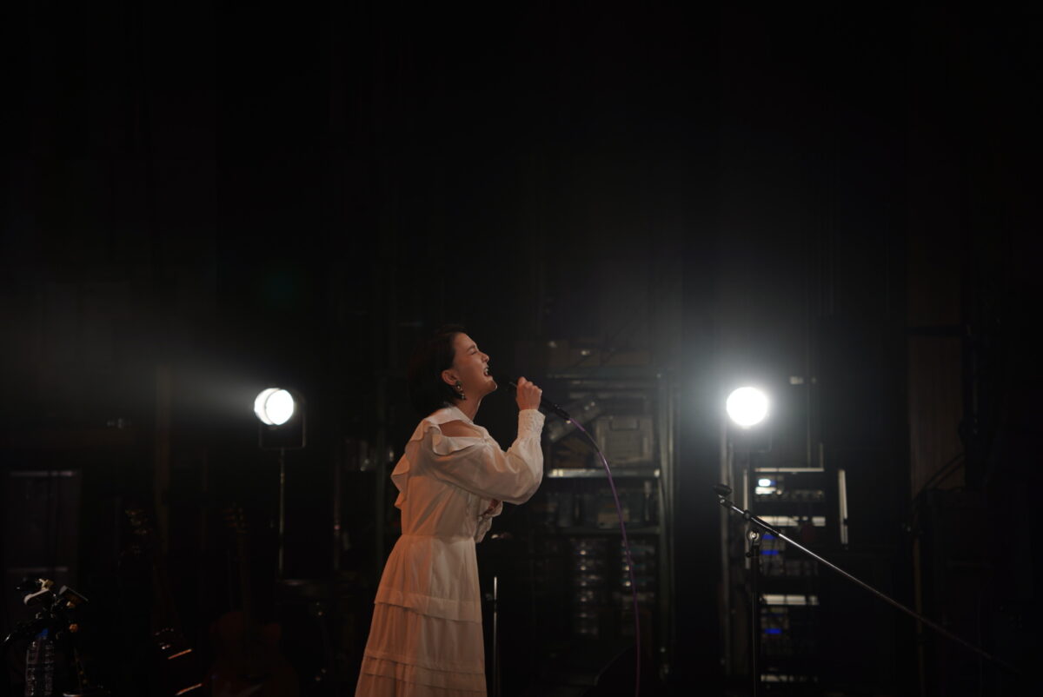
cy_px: 348
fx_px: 2029
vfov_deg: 19.5
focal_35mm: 70
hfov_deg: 28.8
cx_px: 522
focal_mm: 70
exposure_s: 1/200
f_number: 3.5
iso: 100
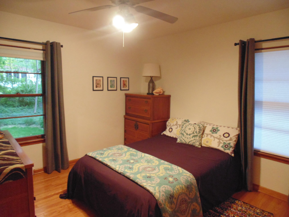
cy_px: 108
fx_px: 184
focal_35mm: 22
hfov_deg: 76.4
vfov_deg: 61.1
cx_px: 144
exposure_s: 1/15
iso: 400
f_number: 3.1
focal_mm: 4
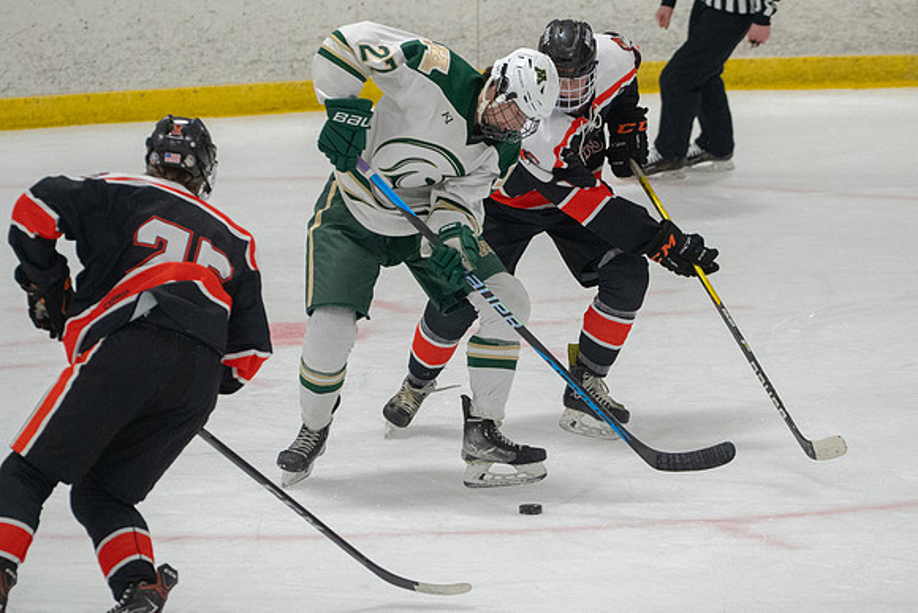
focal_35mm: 316
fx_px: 8049
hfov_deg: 6.5
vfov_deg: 4.4
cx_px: 549
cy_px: 279
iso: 8000
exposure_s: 1/1000
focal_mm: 200
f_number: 4.5
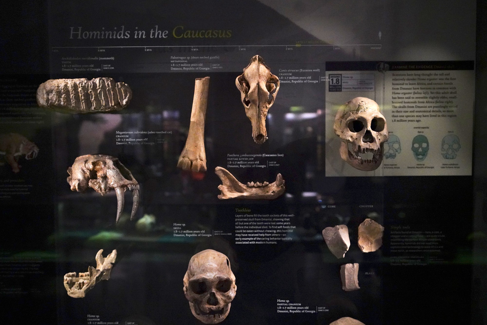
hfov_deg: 48.5
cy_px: 162
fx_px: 541
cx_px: 244
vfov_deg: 33.4
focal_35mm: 40
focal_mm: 40
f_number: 3.5
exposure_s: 1/80
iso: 10000
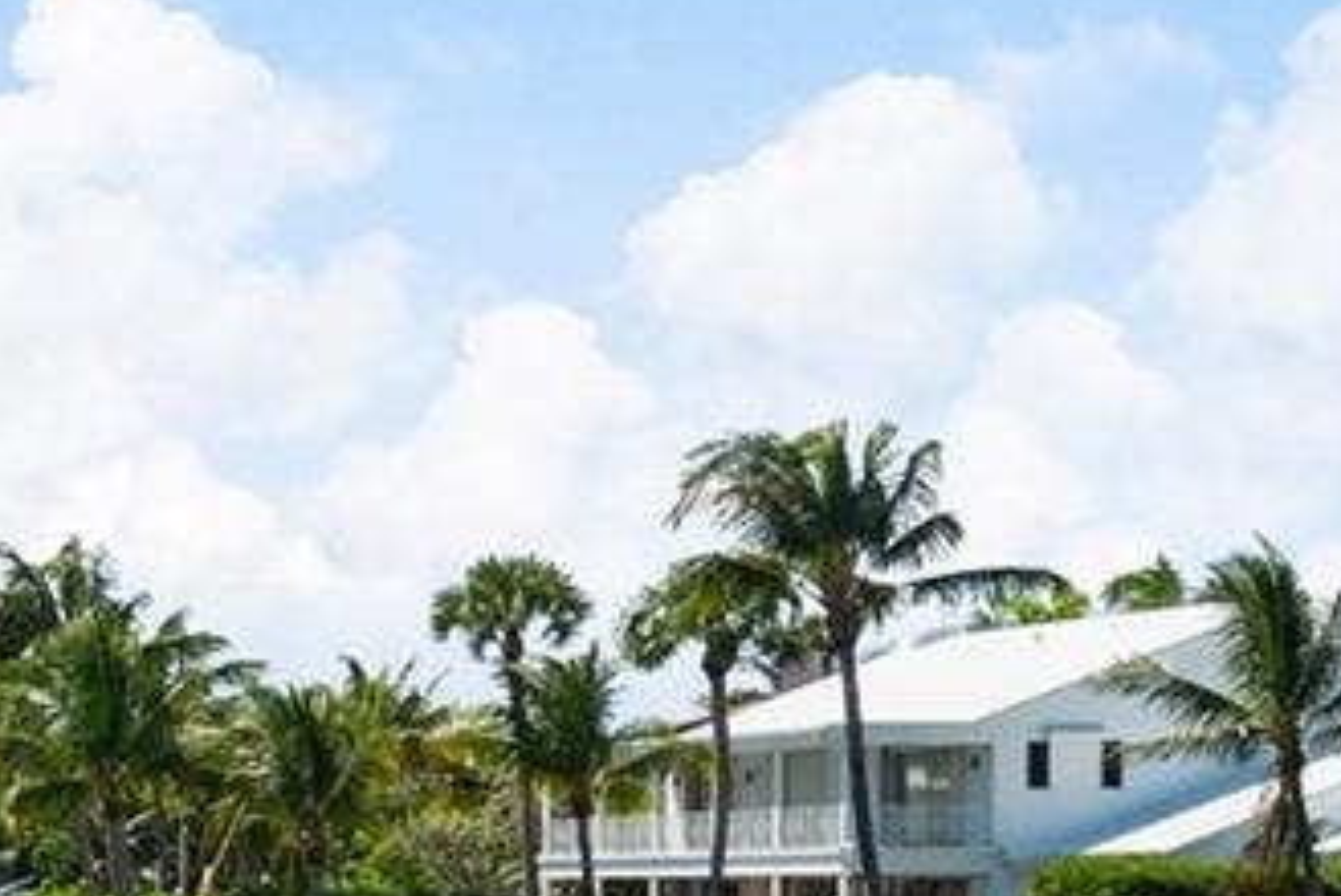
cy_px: 900
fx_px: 4176
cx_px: -1671
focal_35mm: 112
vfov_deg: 12.1
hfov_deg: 14.0
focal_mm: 18
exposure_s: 1/1600
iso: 320
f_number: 7.1
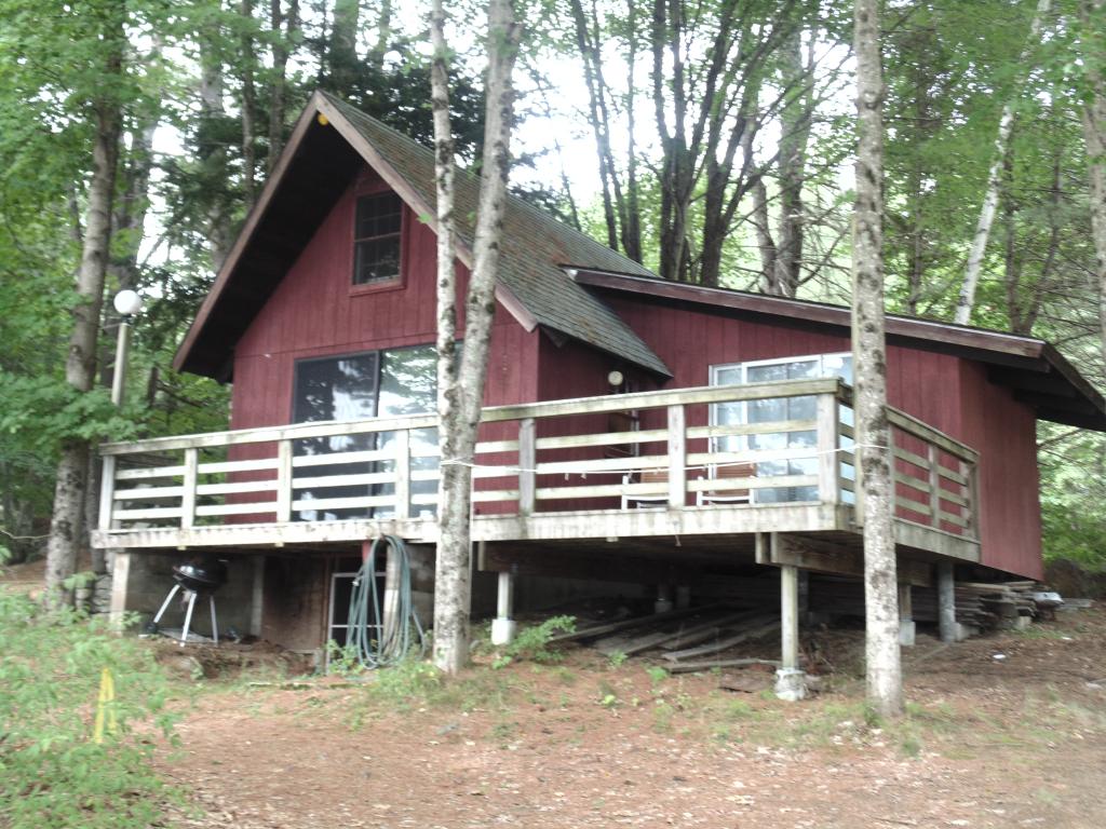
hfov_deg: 45.8
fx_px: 1310
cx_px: 553
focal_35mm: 41
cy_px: 414
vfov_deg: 35.1
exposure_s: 1/30
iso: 100
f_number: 3.6
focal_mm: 7.4
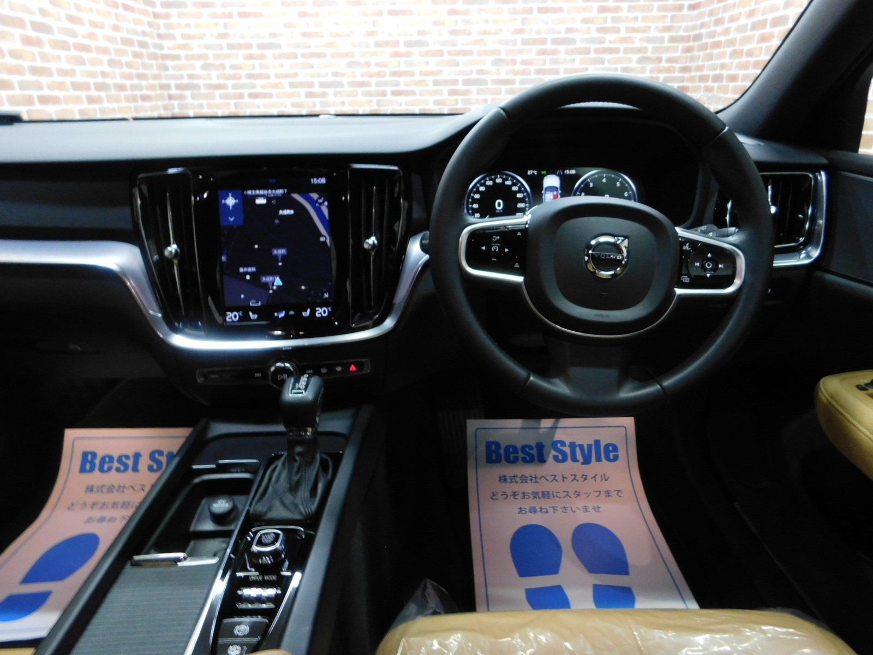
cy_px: 328
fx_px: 580
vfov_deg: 58.9
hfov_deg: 73.9
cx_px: 436
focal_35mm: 23
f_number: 3
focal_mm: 4
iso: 400
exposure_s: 1/20
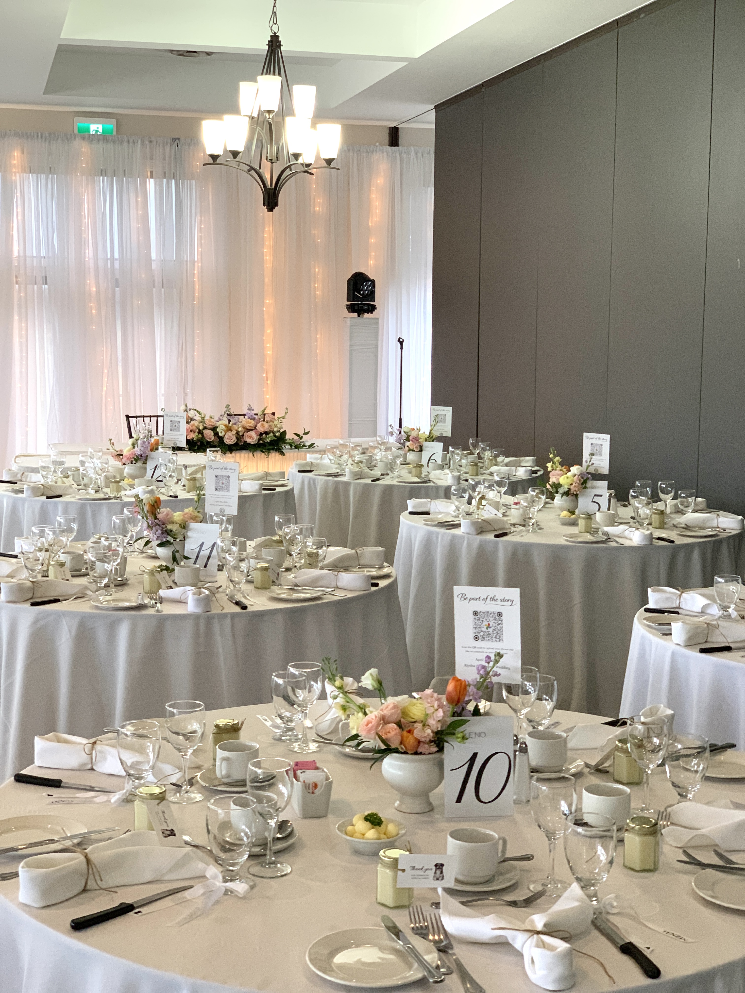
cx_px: 372
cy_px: 496
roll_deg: -0.3
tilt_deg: -6.2
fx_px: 1492
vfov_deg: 36.8
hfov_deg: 28.0
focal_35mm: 52
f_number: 2.4
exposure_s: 1/60
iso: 200
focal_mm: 6
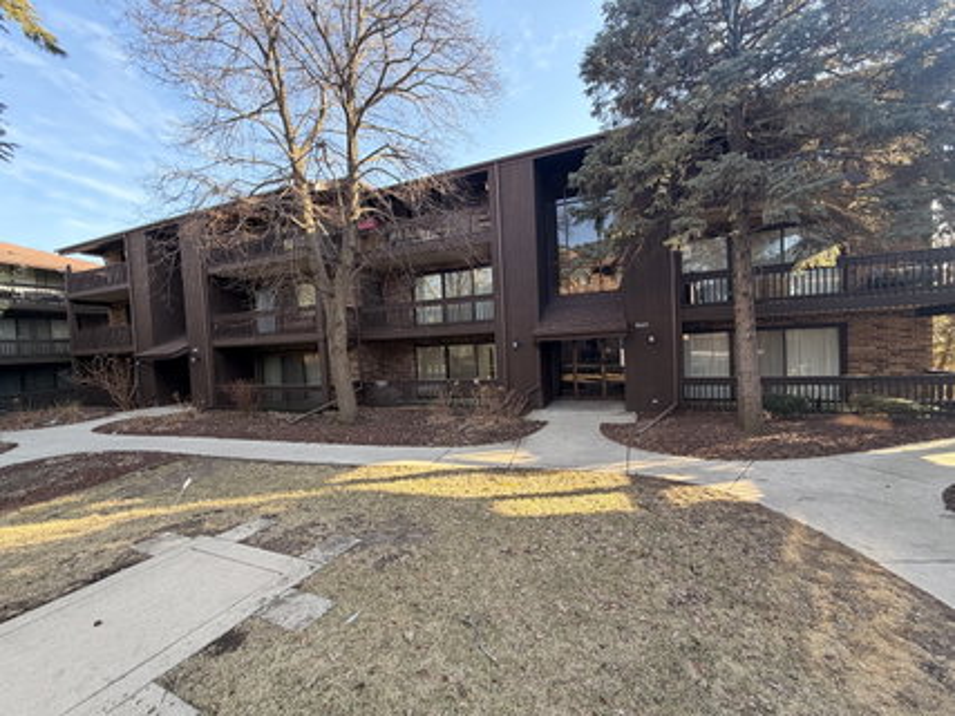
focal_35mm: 14
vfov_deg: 85.6
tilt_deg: -0.3
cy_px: 358
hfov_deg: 102.1
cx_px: 478
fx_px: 386
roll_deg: +2.7
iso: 50
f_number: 2.2
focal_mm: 2.22
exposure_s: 1/135
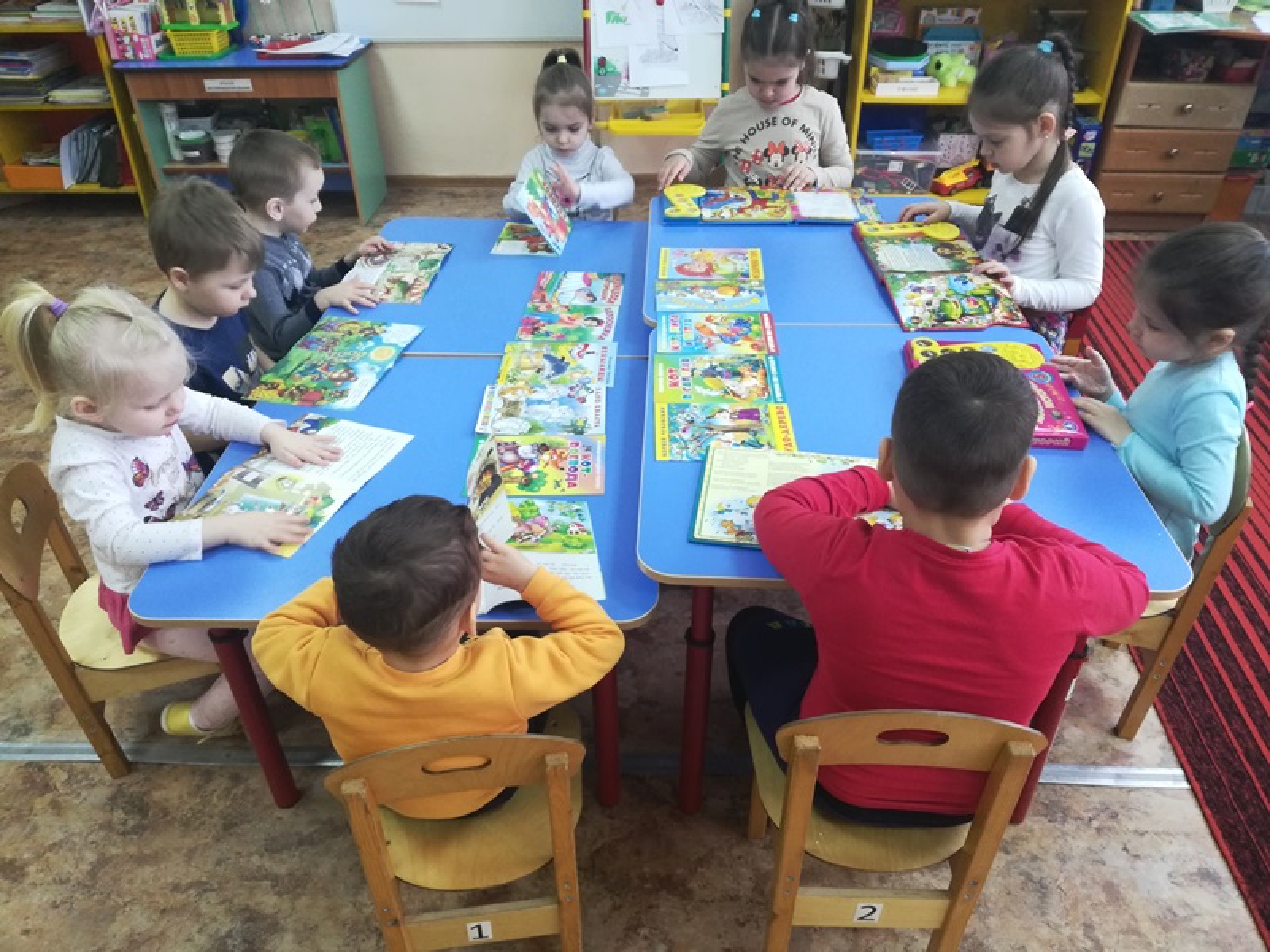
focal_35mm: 26
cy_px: 476
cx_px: 635
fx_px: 954
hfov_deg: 67.3
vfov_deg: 53.1
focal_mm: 3.81
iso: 320
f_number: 2.2
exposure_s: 1/33.3
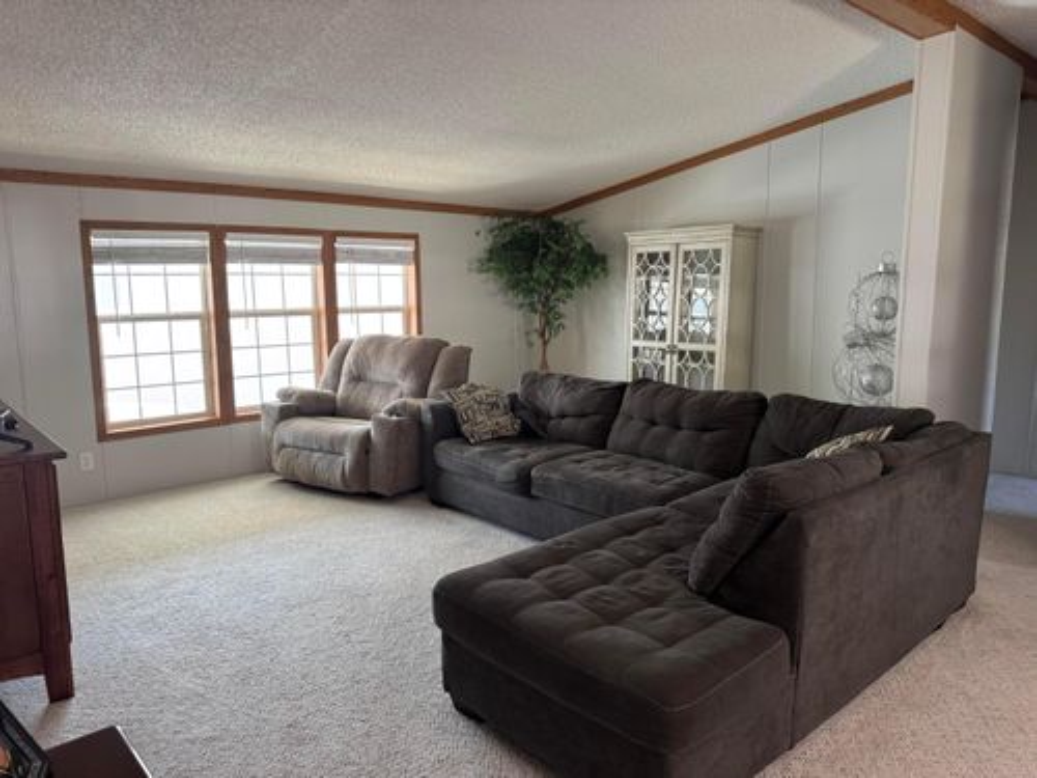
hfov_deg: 71.6
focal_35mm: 24
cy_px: 389
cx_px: 518
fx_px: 719
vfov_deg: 56.8
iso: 160
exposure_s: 1/60
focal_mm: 6.76
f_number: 1.78
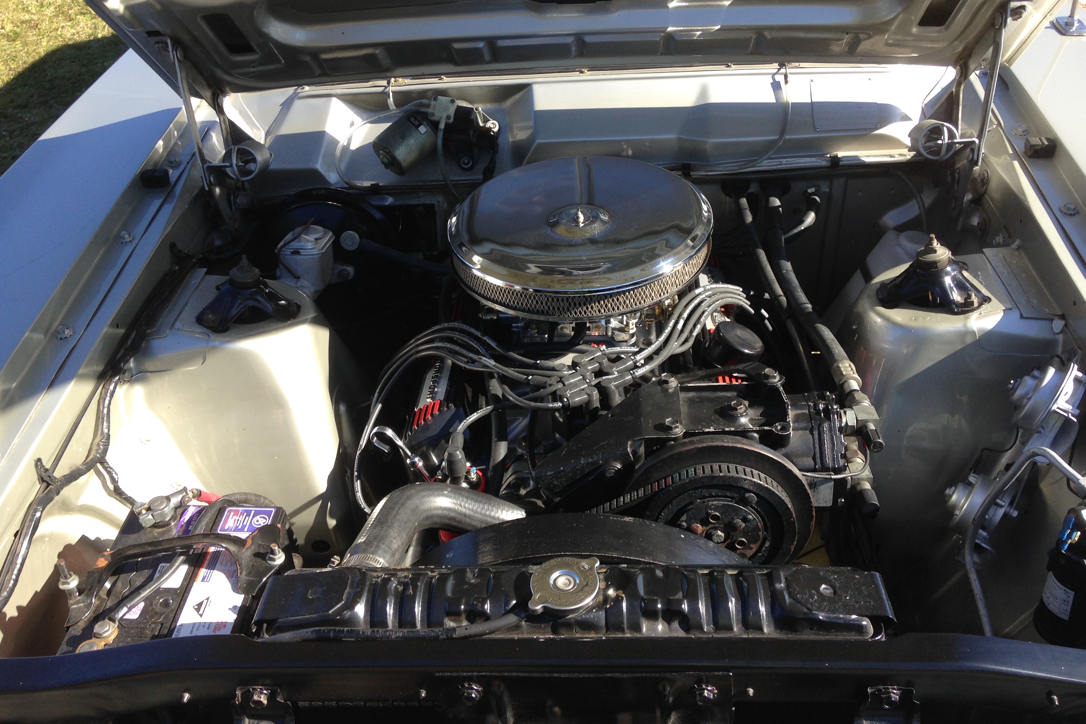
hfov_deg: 54.4
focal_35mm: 35
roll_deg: +7.9
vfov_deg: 37.8
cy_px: 328
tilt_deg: -35.9
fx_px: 1056
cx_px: 547
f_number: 2.4
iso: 50
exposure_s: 1/441
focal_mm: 4.12
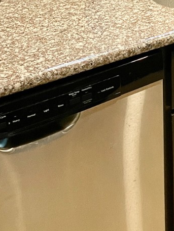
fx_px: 610
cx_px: 255
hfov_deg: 15.1
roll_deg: +0.1
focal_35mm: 91
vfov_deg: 18.7
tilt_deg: -8.6
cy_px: -129
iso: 320
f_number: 1.6
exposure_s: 1/60
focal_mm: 4.2
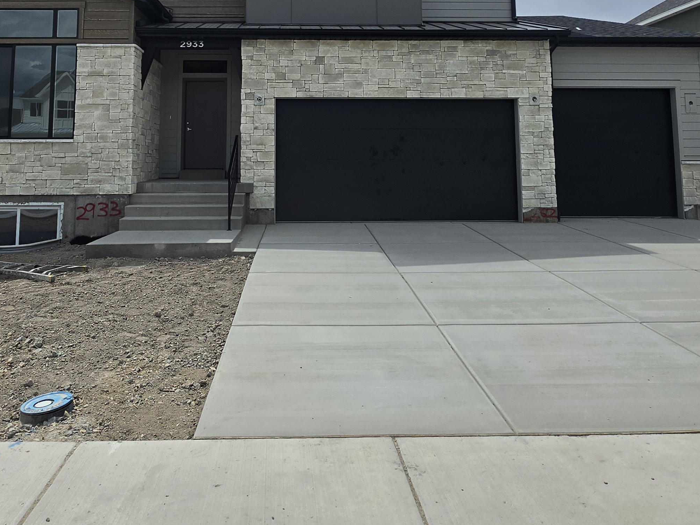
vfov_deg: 50.2
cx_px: 310
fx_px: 526
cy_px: 113
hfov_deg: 67.1
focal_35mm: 26
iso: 32
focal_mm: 2.2
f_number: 1.9
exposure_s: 1/4123
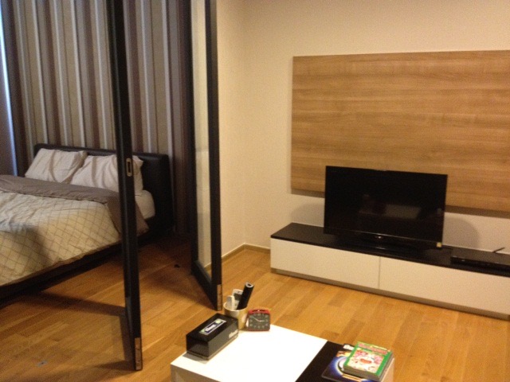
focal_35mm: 35
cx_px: 255
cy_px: 191
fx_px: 516
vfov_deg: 40.7
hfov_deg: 52.6
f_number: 2.4
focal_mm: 4.28
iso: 400
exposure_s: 1/17
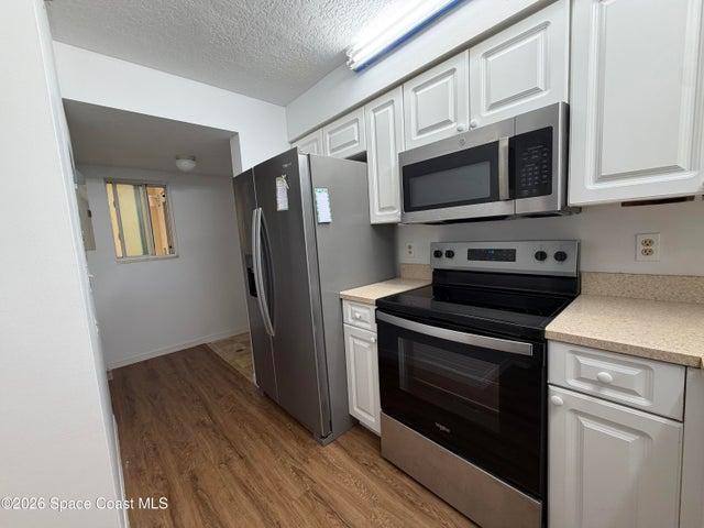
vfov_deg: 85.7
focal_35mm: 14
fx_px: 285
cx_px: 352
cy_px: 264
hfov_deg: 102.1
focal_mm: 2.22
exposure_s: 1/120
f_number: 2.2
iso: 160
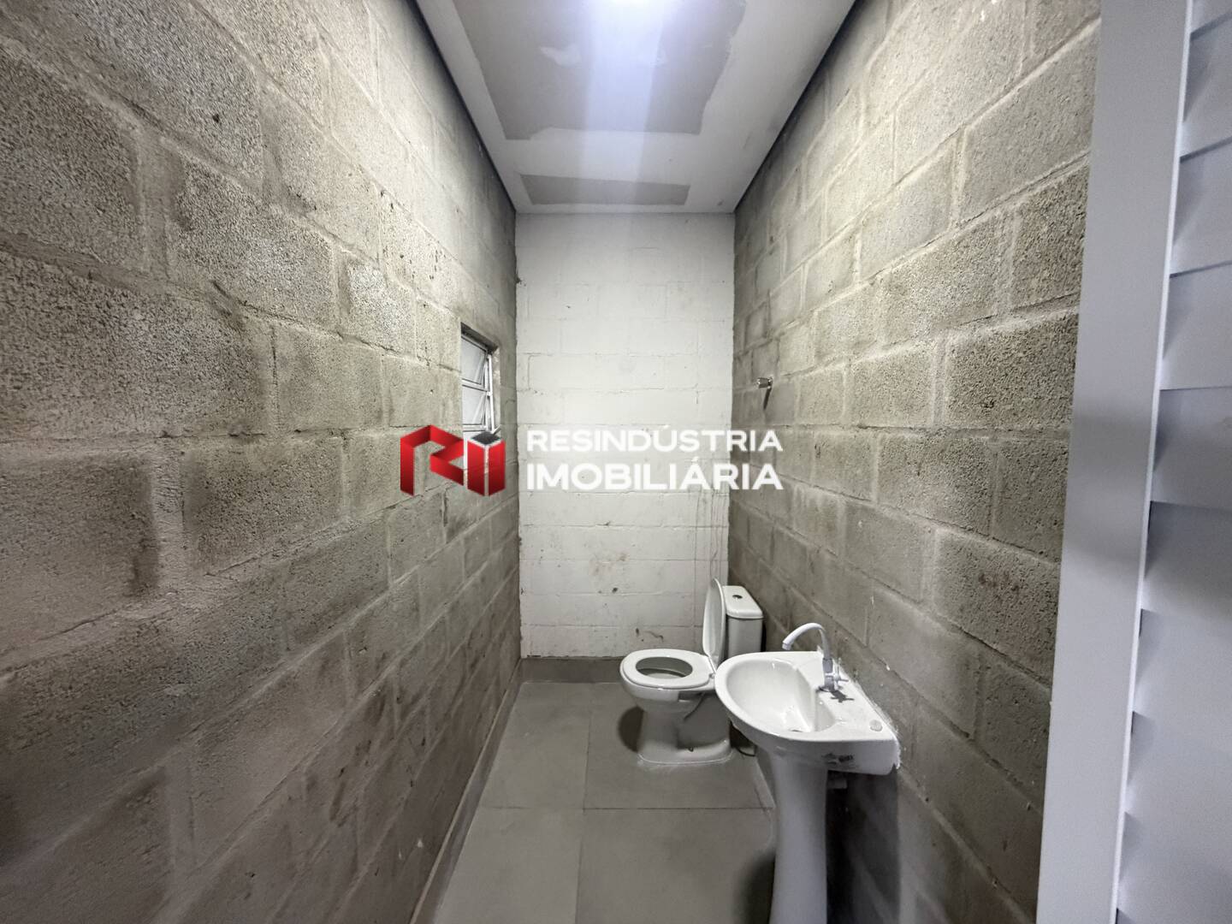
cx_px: 616
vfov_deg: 85.7
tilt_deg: -4.5
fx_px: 498
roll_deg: -0.4
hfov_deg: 102.1
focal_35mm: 14
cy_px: 462
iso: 500
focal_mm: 2.22
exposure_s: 1/60
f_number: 2.2
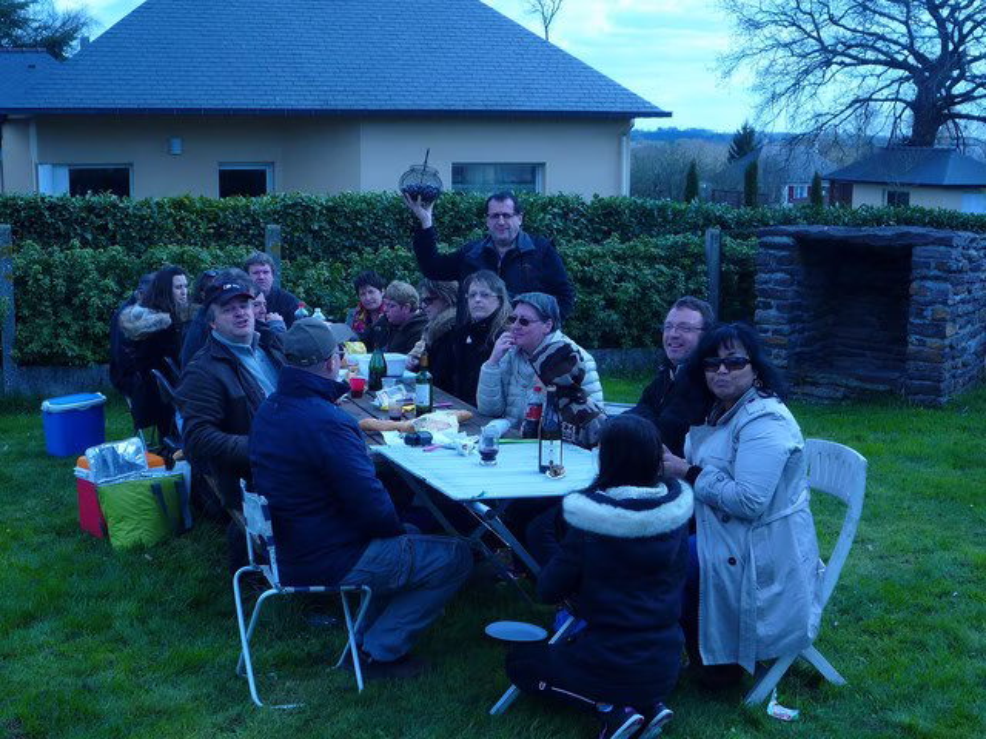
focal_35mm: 50
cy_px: 370
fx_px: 1424
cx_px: 493
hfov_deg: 38.2
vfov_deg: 29.1
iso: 100
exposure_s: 1/250
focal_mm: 8.8
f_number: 4.9
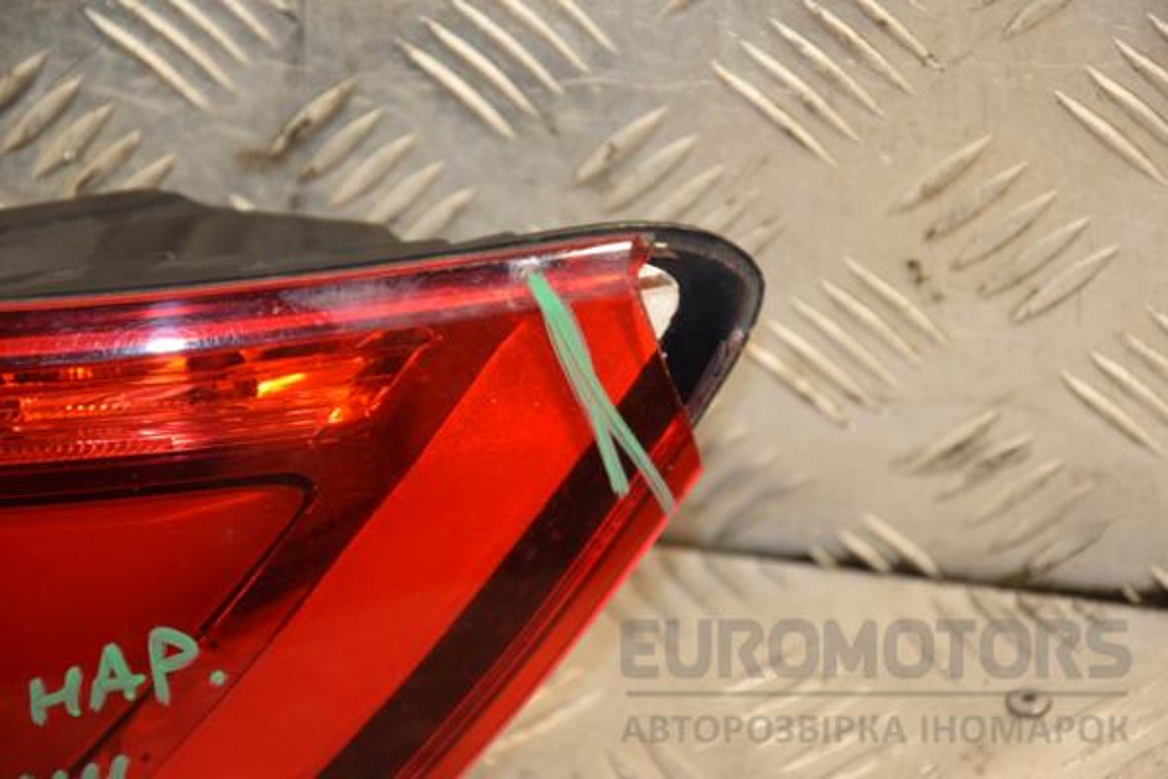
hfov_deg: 15.2
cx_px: 584
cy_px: 390
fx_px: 4380
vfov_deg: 10.2
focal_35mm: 135
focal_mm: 90
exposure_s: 1/100
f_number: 5.6
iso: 800
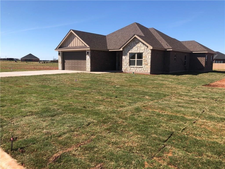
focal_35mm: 28
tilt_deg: -7.2
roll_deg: -1.0
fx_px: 182
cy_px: 84
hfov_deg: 63.4
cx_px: 112
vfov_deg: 49.7
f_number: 1.8
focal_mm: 3.99
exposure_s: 1/1675
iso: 20
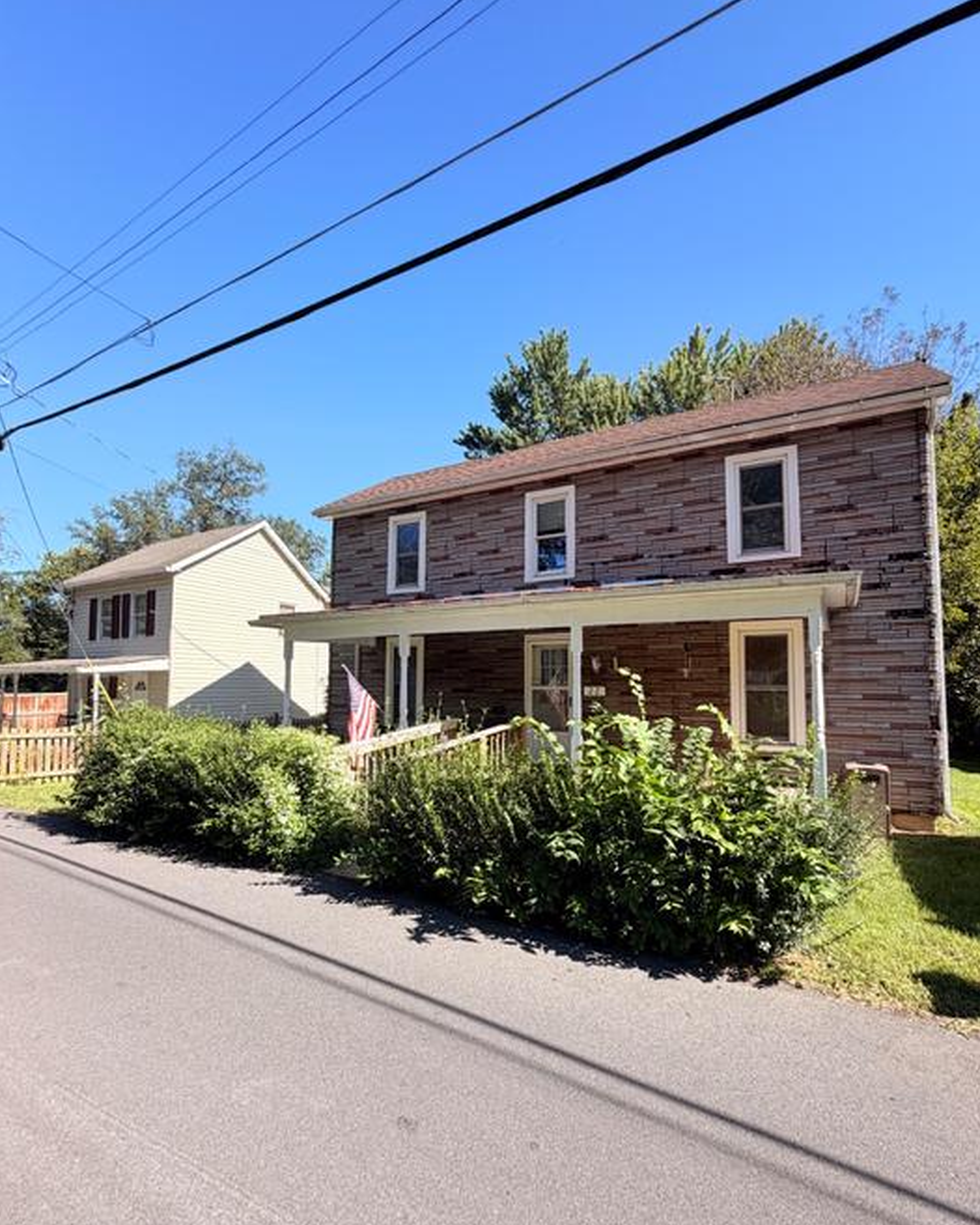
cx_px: 534
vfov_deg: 93.0
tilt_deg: +3.8
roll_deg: +0.2
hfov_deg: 80.2
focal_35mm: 16
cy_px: 652
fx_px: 580
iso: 40
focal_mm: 2.22
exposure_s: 1/596
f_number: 2.2
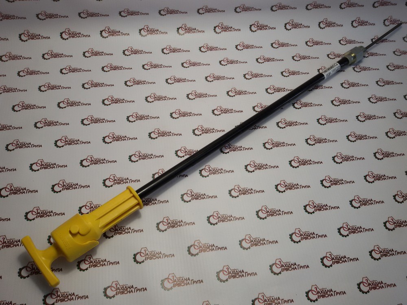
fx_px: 364
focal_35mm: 31
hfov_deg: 58.4
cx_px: 204
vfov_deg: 45.4
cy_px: 152
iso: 40
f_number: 2.4
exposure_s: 1/100
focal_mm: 2.93
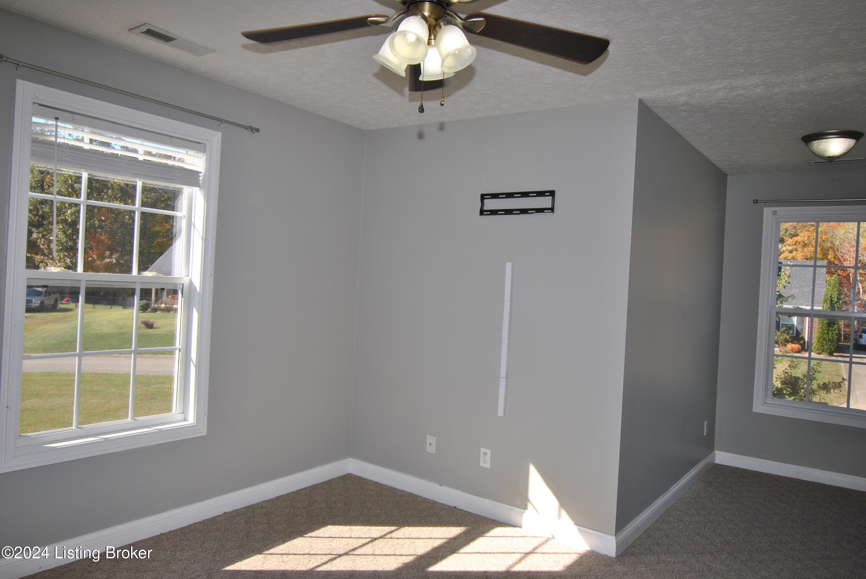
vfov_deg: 50.5
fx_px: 614
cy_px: 290
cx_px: 433
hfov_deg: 70.4
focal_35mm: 26
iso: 125
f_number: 5.3
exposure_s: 1/200
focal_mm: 17
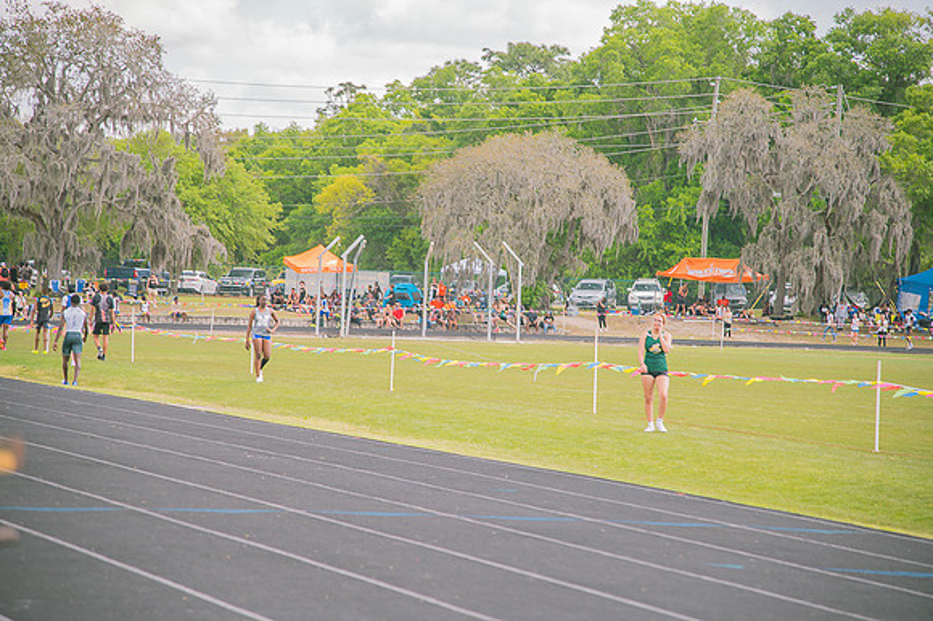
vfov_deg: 11.4
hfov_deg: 17.1
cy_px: 310
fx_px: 3108
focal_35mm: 120
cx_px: 466
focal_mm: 120
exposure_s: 1/200
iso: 200
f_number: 4
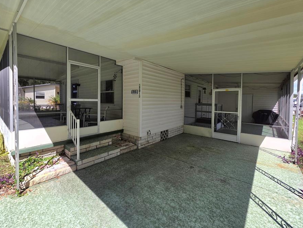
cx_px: 133
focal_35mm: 15
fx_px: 131
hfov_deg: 97.6
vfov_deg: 81.6
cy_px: 105
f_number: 1.9
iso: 40
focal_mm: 2.2
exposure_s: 1/1250
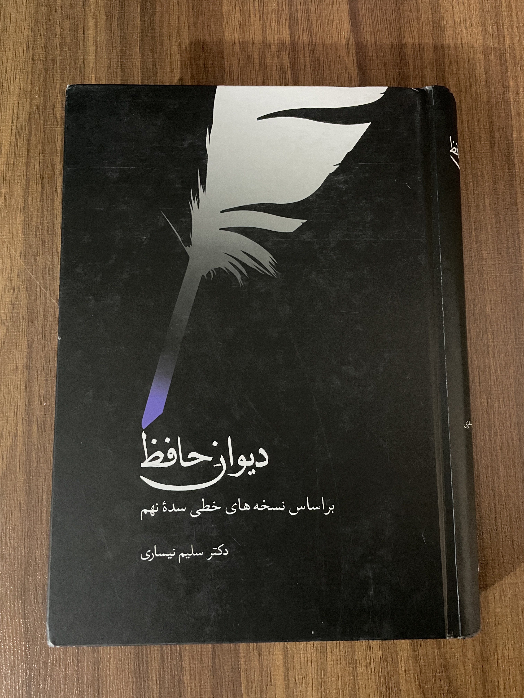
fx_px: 525
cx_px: 262
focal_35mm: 26
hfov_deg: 53.1
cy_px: 349
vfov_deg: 67.3
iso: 1000
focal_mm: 4.2
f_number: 1.6
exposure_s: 1/30
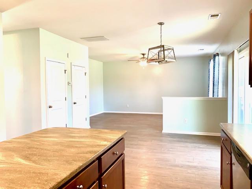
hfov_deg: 67.3
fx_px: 189
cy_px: 94
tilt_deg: -3.1
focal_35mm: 26
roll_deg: +0.8
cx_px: 126
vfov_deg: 53.1
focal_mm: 4.25
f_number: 1.8
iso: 125
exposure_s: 1/60
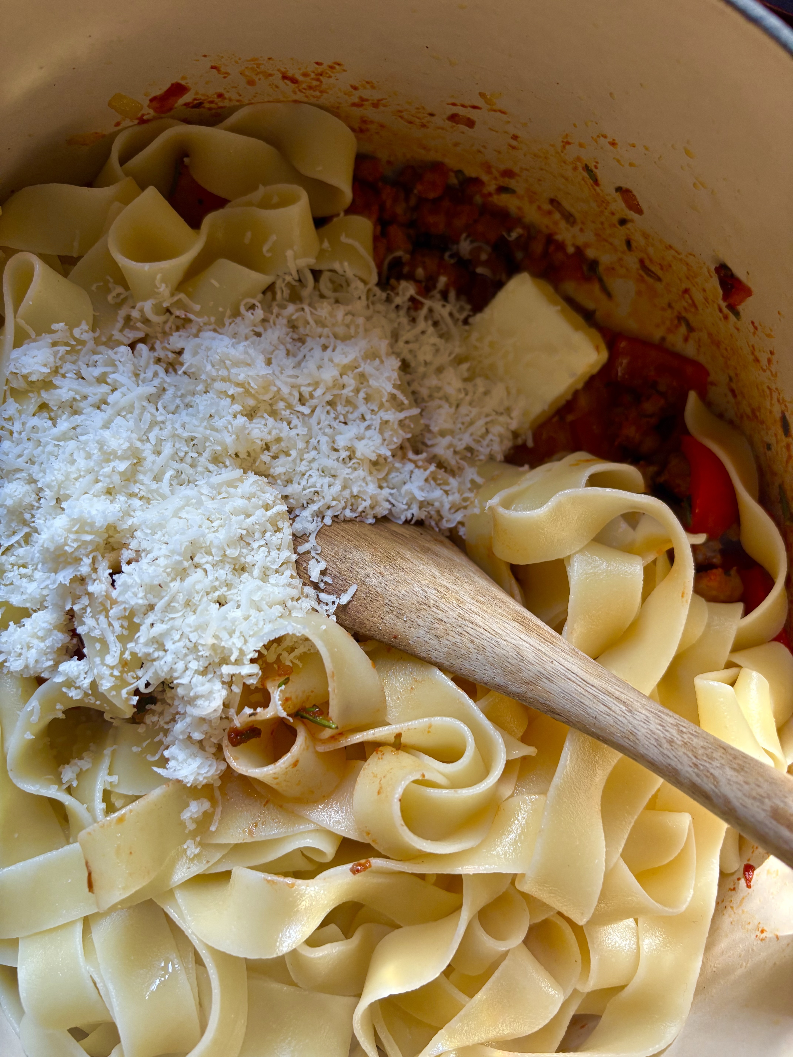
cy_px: 528
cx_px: 396
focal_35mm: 26
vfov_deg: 67.3
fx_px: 794
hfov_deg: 53.1
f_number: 1.6
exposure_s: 1/71
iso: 125
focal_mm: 5.96
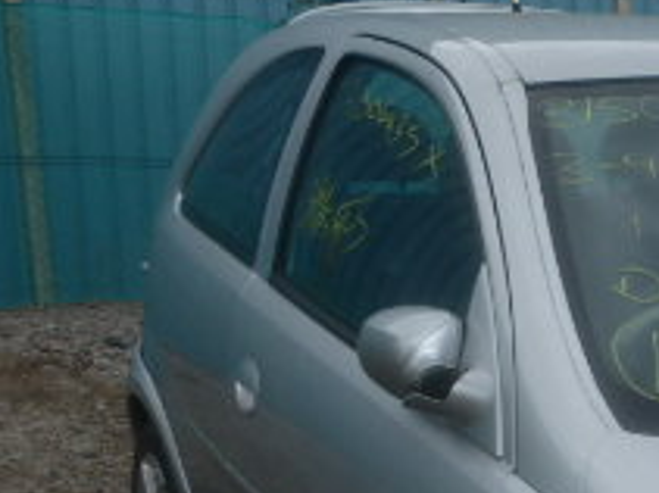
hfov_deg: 17.4
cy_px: 677
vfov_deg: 13.7
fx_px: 1960
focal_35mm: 103
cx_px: 943
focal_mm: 6.1
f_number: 4.4
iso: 125
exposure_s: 1/400
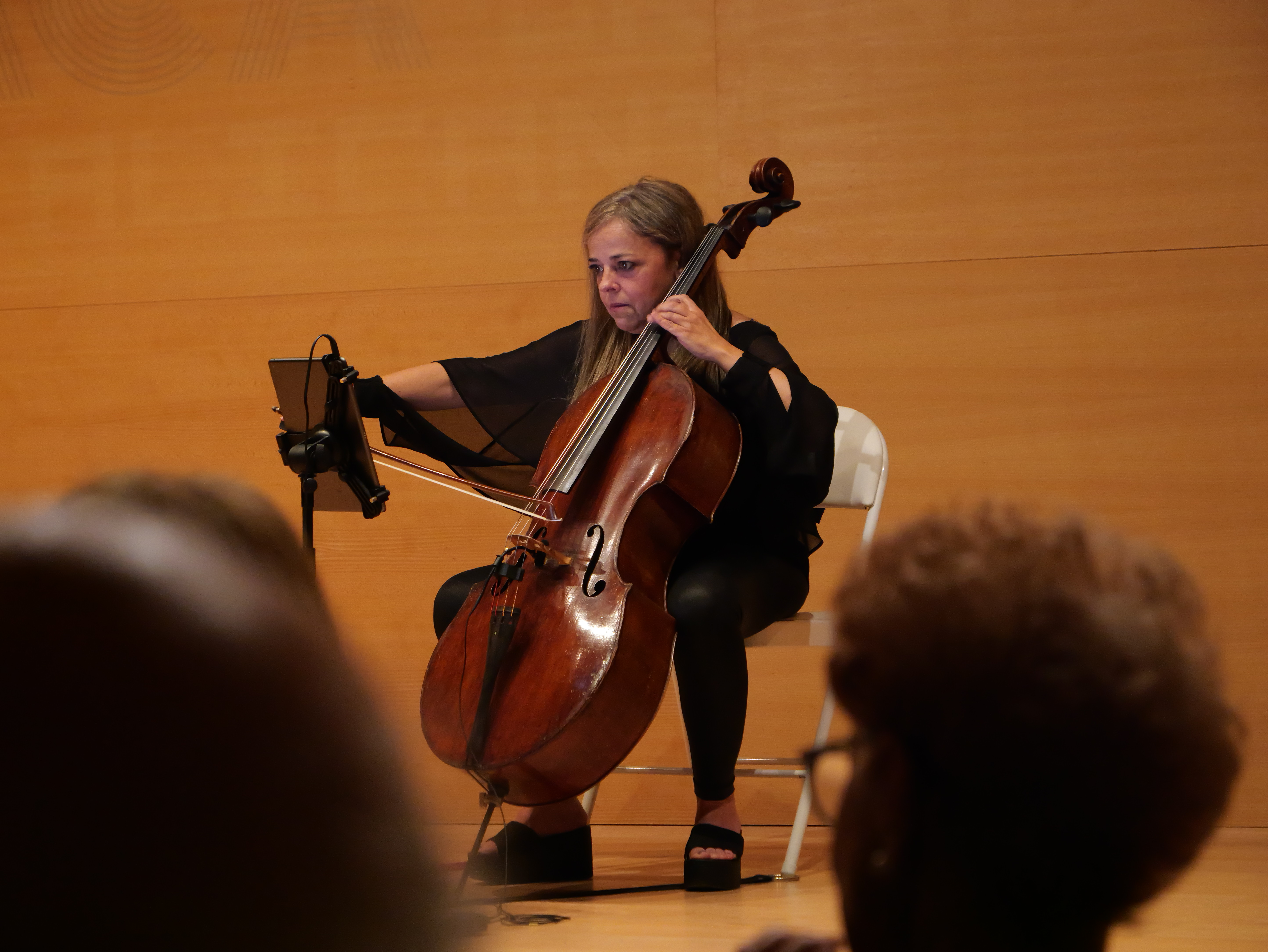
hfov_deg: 20.4
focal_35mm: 96
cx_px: 634
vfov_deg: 15.4
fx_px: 3518
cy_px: 476
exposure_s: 1/50
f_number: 4
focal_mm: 48
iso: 4000
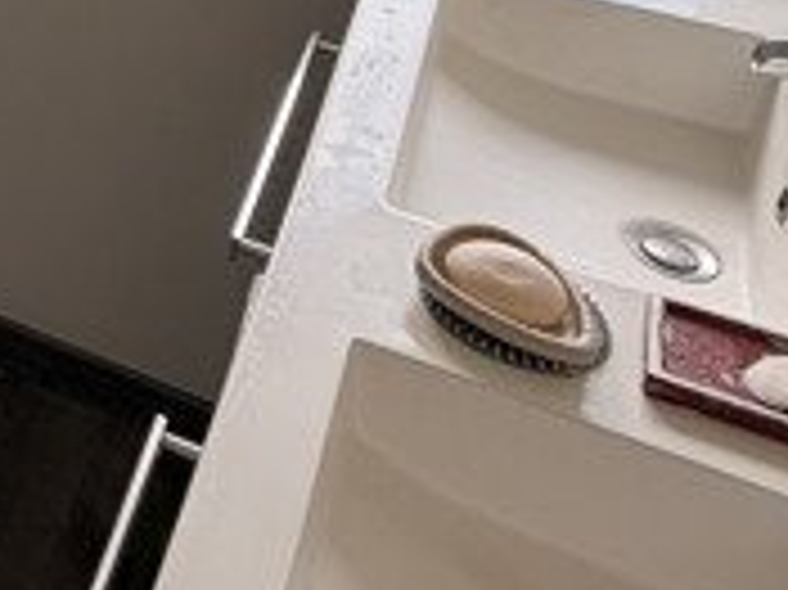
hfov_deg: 24.0
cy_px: -275
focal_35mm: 64
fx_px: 1456
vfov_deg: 20.0
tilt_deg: -22.2
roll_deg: +1.2
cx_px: -387
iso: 64
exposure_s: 1/121
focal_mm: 2.22
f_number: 2.2
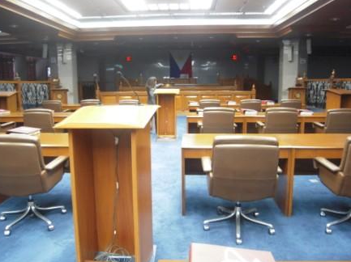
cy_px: 129
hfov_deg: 61.7
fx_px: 294
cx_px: 171
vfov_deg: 48.2
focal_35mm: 29
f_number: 2.7
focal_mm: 5
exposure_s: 1/15
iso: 400
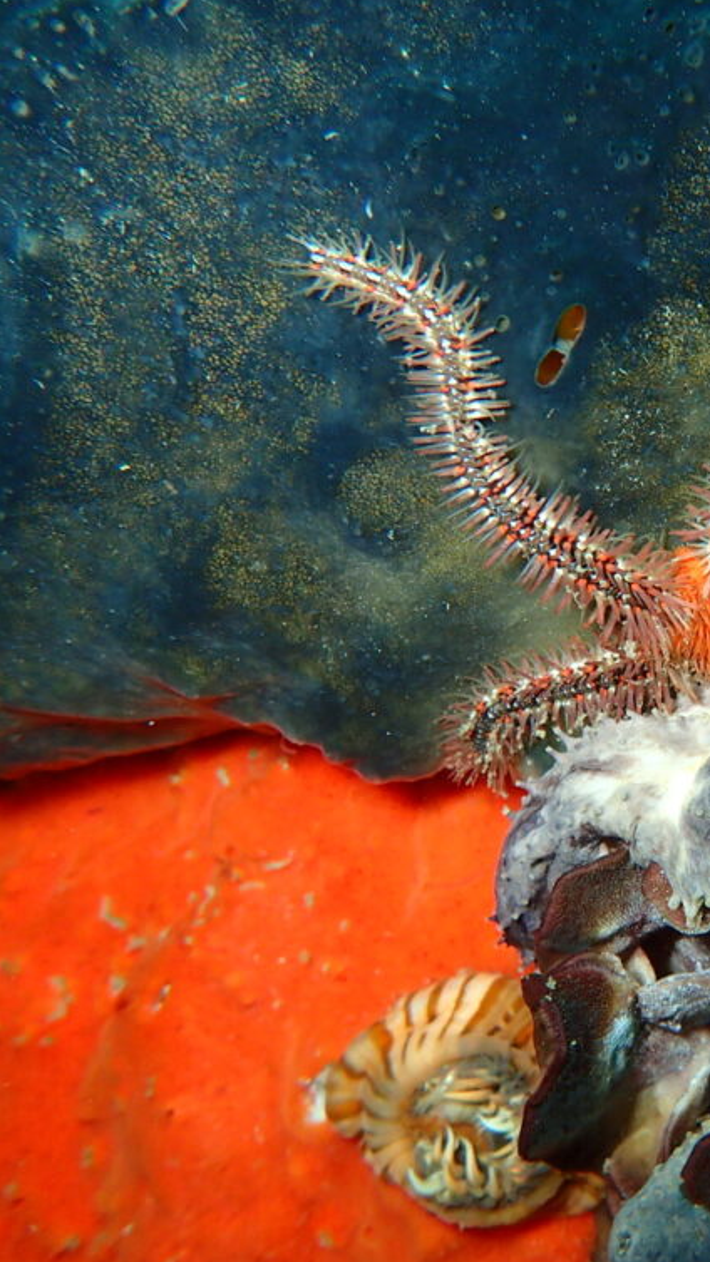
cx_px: 829
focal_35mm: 37
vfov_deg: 54.0
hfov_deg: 28.3
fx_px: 1239
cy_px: 636
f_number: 2.8
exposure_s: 1/60
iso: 200
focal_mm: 4.5
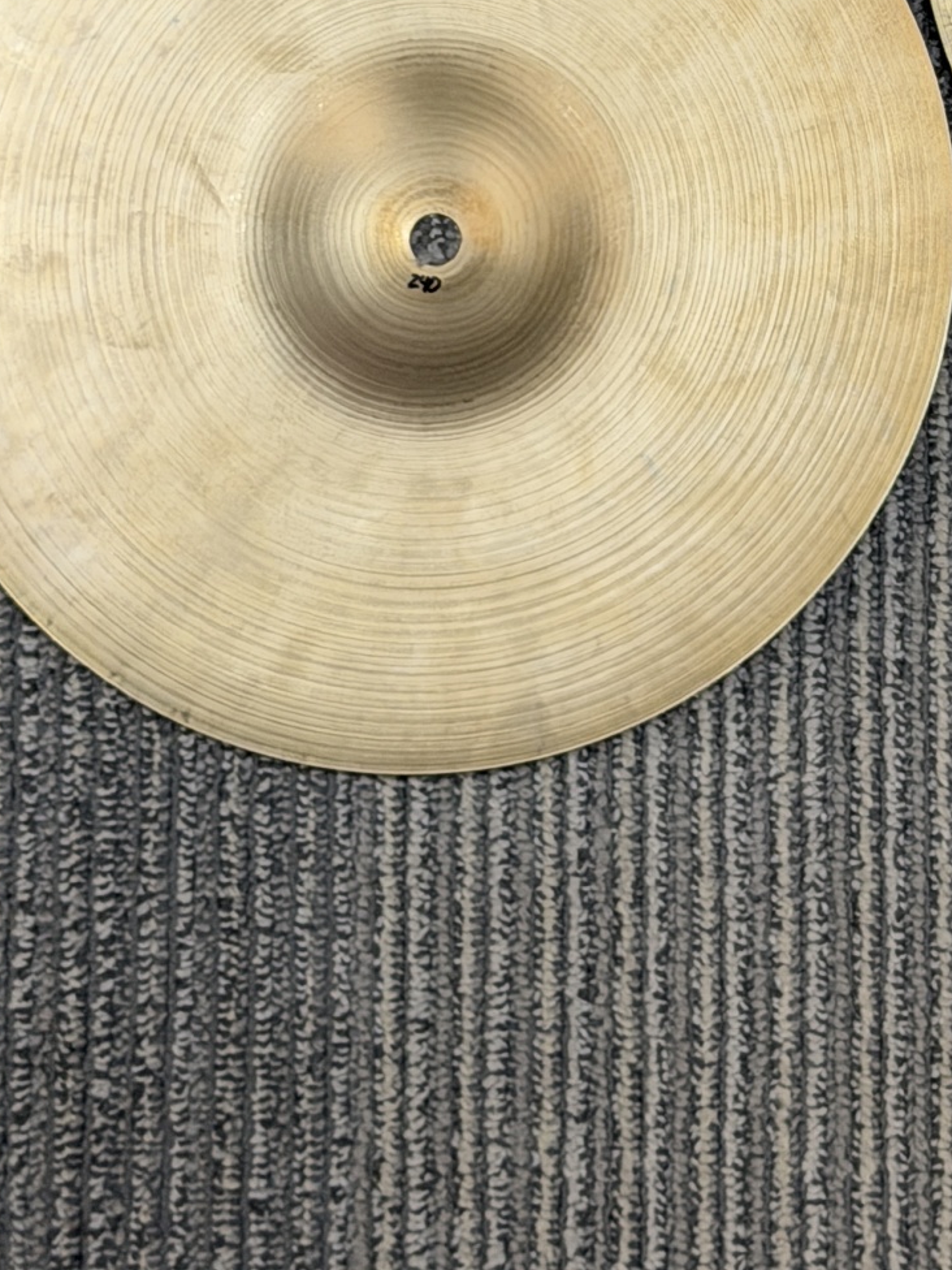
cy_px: 105
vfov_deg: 16.5
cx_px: 925
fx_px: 4327
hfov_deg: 12.4
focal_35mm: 118
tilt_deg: -82.8
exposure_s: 1/60
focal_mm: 6.76
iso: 80
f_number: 1.78
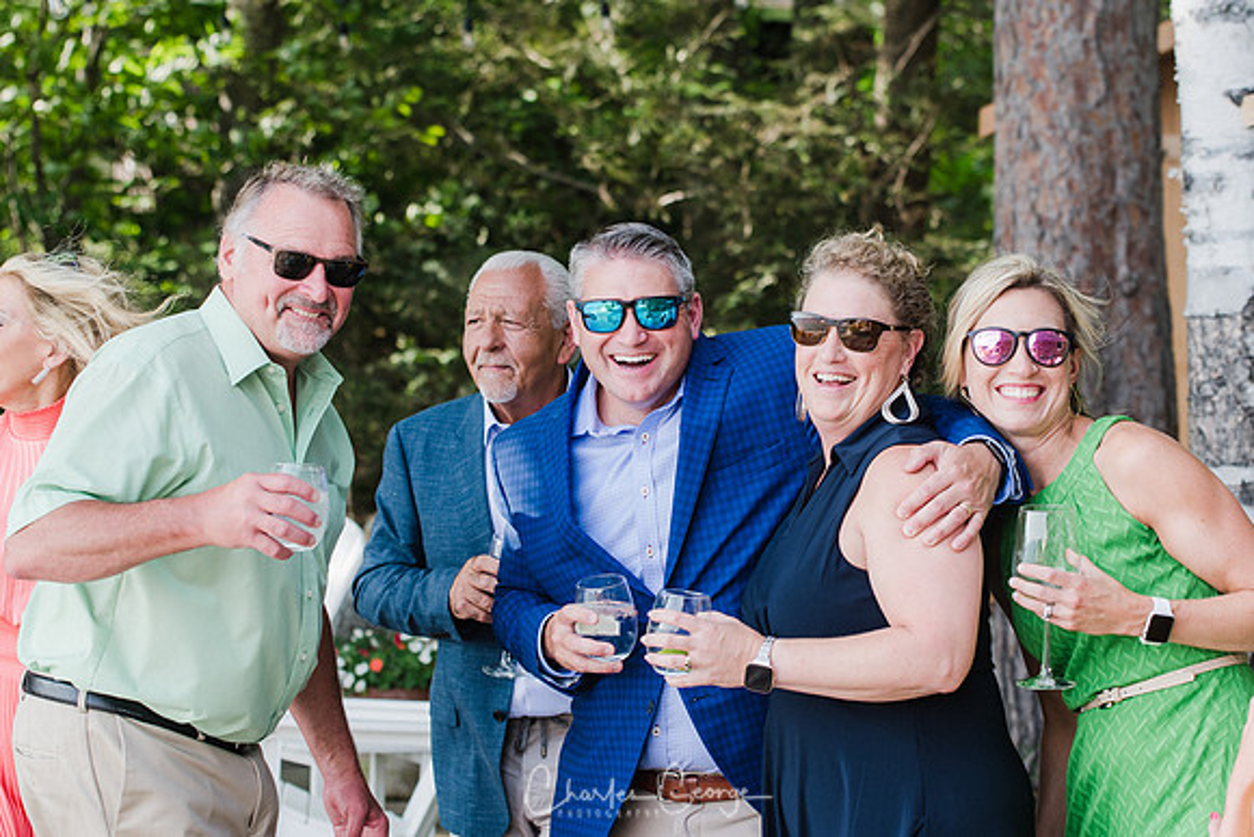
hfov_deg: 19.5
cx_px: 627
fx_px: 3658
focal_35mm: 105
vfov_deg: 13.0
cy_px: 418
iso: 200
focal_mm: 70
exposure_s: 1/160
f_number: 4
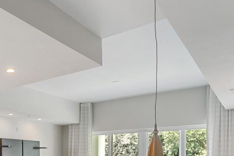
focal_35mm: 38
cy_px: 164
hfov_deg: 42.4
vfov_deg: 31.7
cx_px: -10
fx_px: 247
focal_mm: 14
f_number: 9
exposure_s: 1/1.67
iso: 640
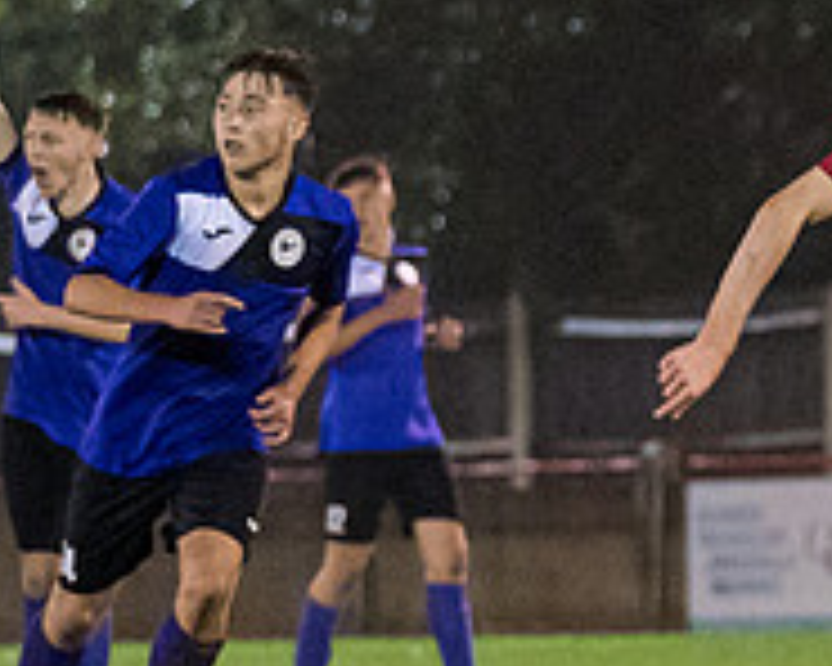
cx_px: 950
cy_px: 527
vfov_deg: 2.2
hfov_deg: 2.7
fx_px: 17458
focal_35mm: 709
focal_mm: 125
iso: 6400
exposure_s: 1/1000
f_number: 2.8
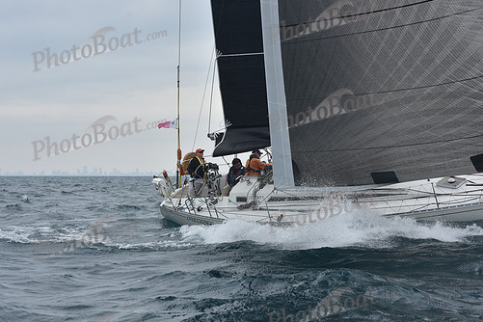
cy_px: 172
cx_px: 218
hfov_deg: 25.0
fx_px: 1087
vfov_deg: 16.9
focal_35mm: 81
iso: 250
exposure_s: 1/800
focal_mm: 70
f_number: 7.1
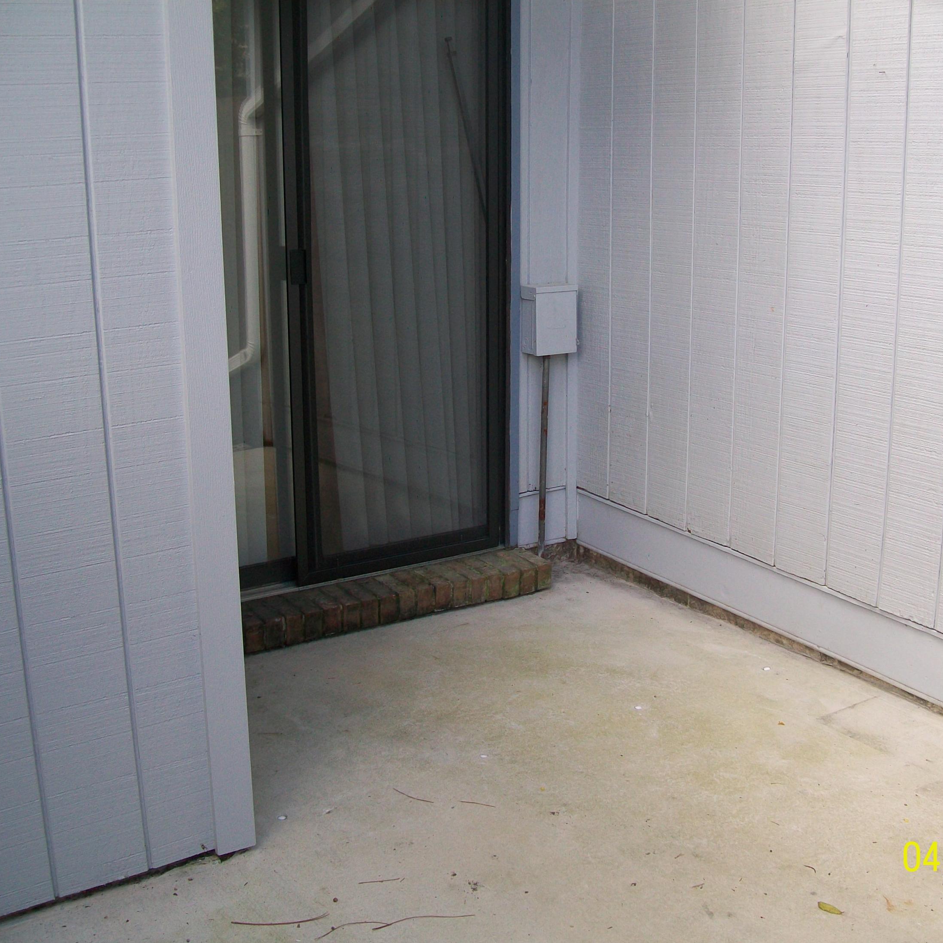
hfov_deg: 40.9
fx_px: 1264
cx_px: 520
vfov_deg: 40.9
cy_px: 482
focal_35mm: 41
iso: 64
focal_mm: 6.1
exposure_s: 1/200
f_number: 2.7
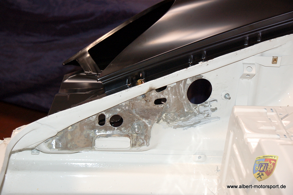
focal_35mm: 82
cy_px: 98
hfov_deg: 24.6
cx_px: 146
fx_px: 671
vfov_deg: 16.5
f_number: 4.8
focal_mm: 55
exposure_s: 1/60
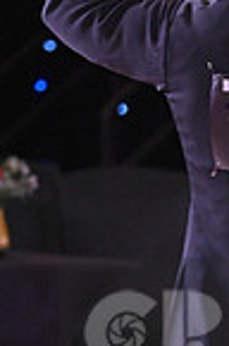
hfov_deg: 2.1
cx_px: 390
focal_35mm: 642
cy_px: 339
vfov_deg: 3.2
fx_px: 6155
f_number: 4.5
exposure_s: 1/400
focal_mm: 160
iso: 3200
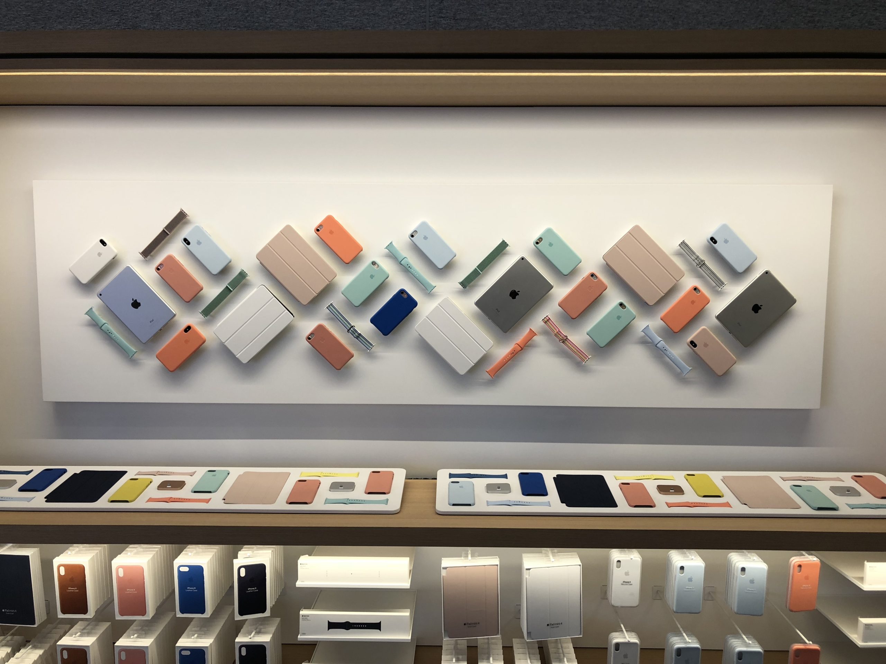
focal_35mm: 28
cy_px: 332
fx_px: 717
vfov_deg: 49.7
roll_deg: +1.5
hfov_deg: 63.4
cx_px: 443
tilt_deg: -5.8
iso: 25
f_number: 1.8
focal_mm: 3.99
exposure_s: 1/100
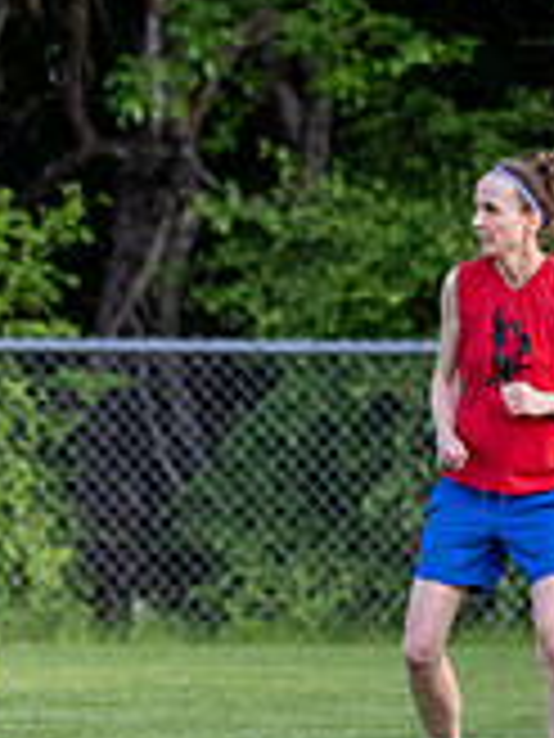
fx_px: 23302
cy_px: 672
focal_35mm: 1092
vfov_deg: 1.8
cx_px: -382
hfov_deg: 1.4
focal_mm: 150
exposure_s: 1/1000
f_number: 2.8
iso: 500
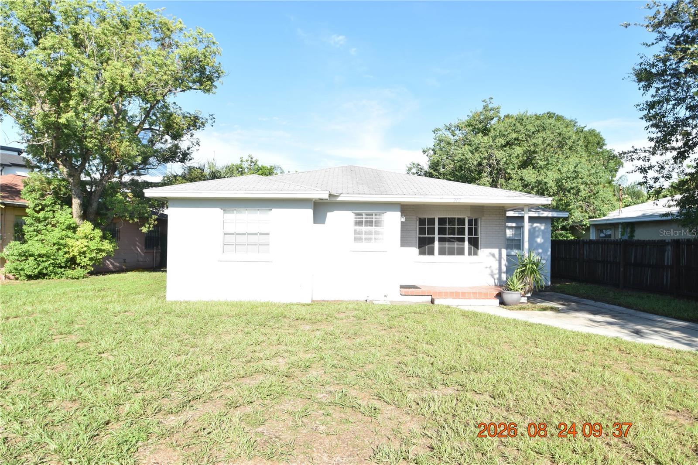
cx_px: 349
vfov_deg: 56.1
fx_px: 436
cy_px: 232
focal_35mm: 22
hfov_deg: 77.3
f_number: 9.5
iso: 200
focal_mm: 15
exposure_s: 1/350
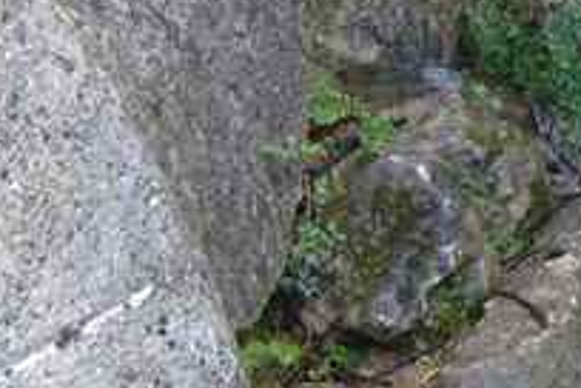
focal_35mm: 143
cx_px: 849
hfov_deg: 13.6
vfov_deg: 9.5
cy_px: 14
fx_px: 2308
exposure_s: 1/40
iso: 80
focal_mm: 5.8
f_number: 2.8
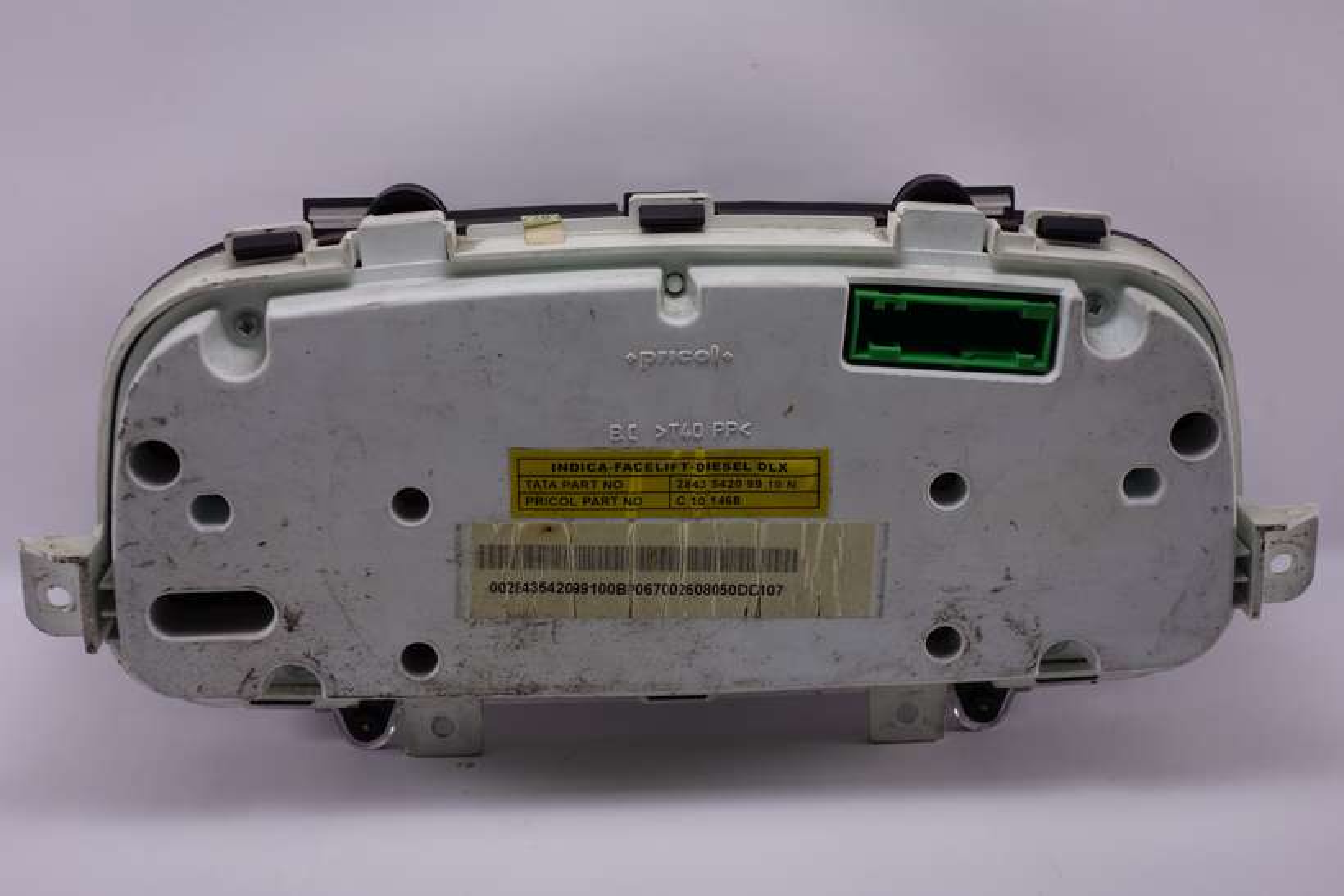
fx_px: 2054
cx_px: 672
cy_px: 448
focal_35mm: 55
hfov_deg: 36.2
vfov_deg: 24.6
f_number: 3.5
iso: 125
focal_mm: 20.41
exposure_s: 1/100
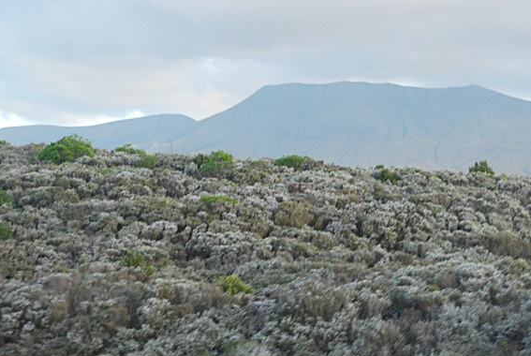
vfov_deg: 12.5
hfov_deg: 18.5
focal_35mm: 110
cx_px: 343
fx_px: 1625
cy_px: 250
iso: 400
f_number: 5.6
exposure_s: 1/100
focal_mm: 52
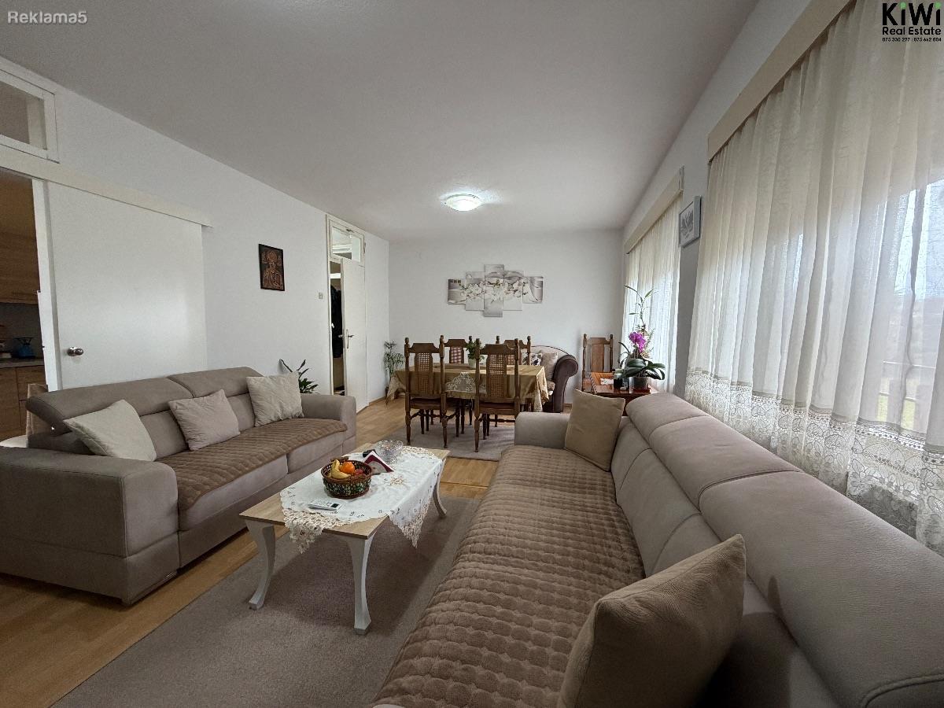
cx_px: 472
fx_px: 382
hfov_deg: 102.1
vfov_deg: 85.7
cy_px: 354
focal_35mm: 14
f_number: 2.2
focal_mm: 2.2
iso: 320
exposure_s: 1/102
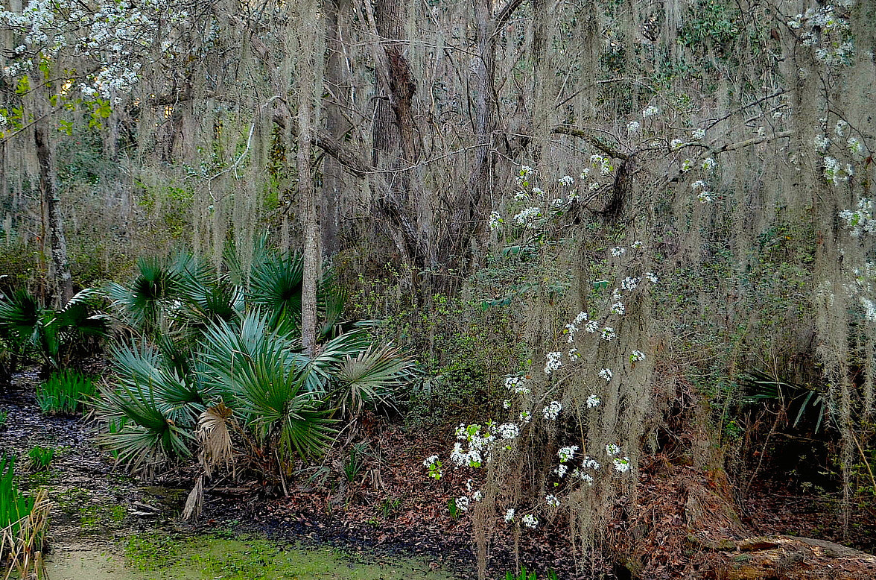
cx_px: 387
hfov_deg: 40.4
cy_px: 255
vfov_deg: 27.4
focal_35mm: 49
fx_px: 1189
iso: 500
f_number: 4
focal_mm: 24
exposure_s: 1/60
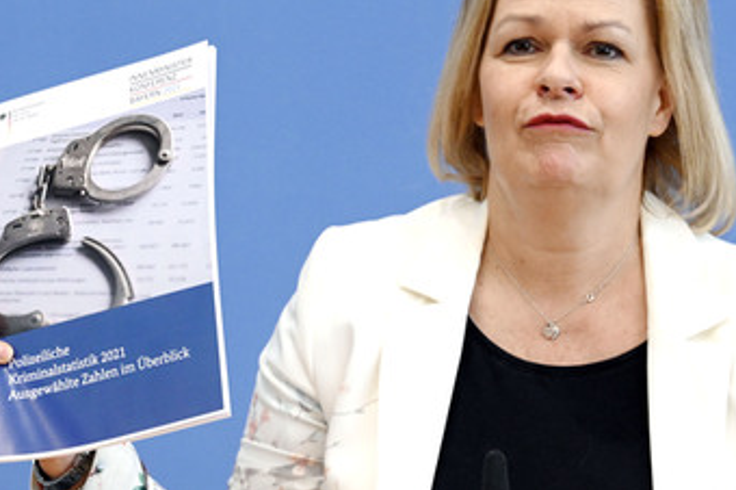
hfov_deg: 18.0
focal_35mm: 114
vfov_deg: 12.0
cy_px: 169
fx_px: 2328
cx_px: 417
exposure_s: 1/500
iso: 3200
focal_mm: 86
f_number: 7.1
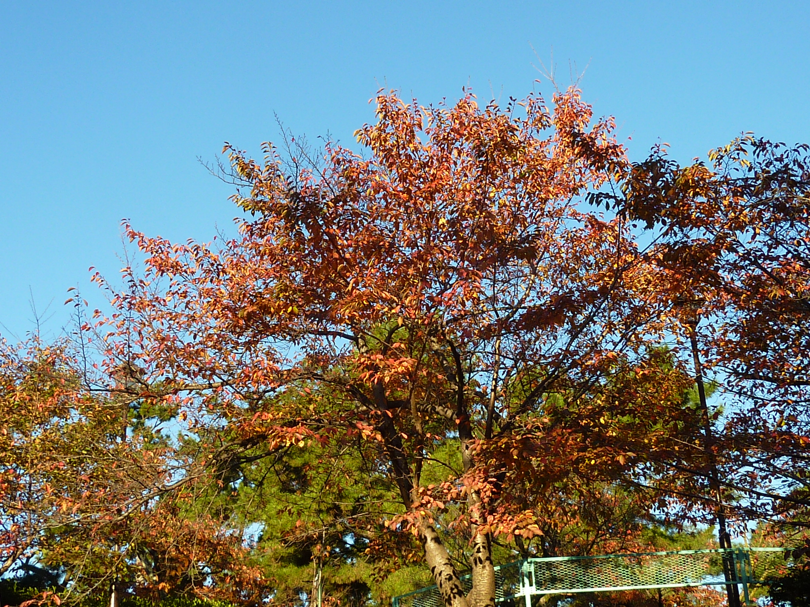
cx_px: 405
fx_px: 1123
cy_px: 304
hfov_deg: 39.7
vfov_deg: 30.3
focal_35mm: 48
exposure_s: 1/200
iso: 80
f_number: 4
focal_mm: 4.4
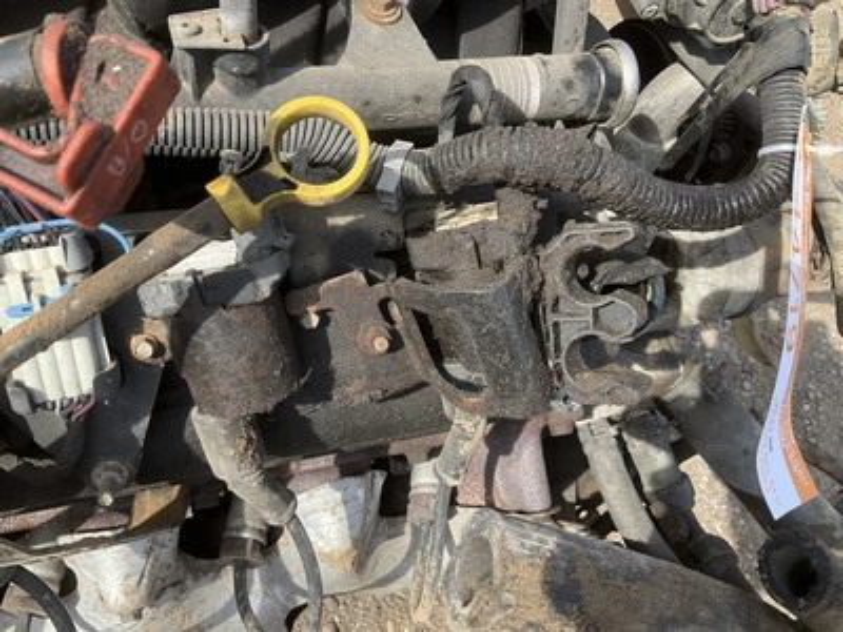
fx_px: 706
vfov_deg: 48.2
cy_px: 316
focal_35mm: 29
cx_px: 422
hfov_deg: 61.7
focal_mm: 3
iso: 25
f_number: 1.8
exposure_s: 1/580
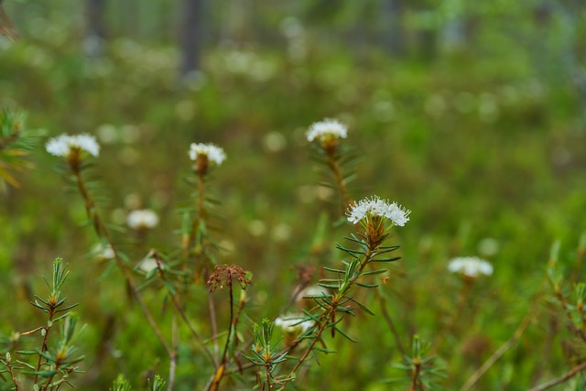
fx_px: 895
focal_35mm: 55
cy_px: 196
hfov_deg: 36.2
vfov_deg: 24.6
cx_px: 293
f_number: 2.8
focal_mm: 55
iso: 100
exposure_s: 1/640
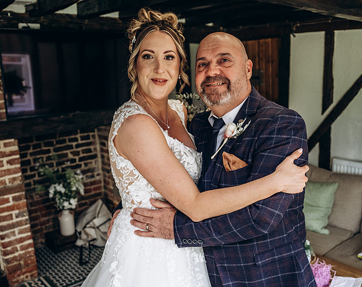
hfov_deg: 54.1
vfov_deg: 44.1
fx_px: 354
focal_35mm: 33
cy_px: 161
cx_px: 187
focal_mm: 24
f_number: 2.8
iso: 800
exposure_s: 1/125
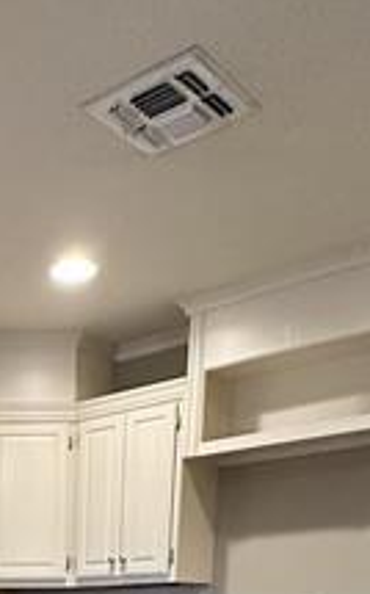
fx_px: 857
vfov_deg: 28.6
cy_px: 834
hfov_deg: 22.8
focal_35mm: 53
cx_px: -47
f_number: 2.2
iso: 320
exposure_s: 1/60
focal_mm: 2.22
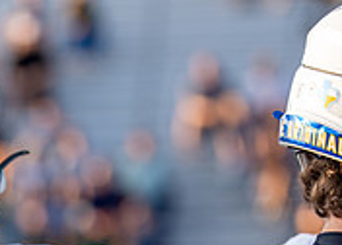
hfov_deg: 3.9
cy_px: 362
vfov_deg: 2.8
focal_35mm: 510
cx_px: -45
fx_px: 4957
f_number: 2.8
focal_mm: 128
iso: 320
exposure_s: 1/1600
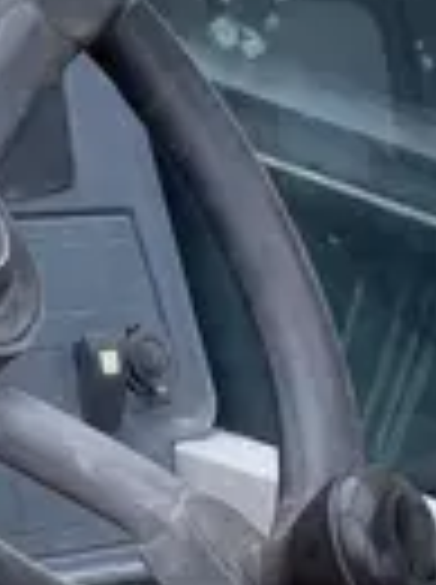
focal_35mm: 147
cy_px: 479
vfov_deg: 13.4
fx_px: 2477
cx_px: -49
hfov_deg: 9.9
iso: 40
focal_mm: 4.2
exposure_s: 1/121
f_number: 1.6
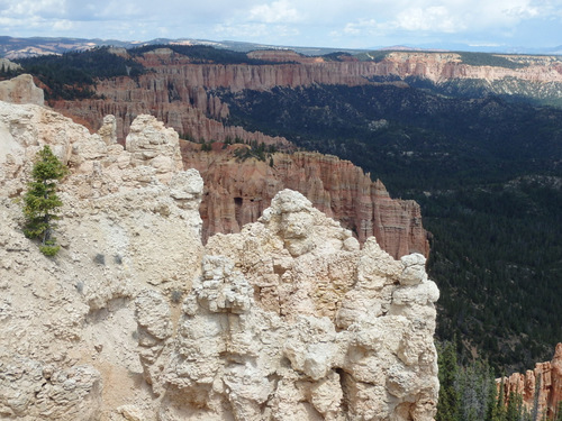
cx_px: 281
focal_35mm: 46
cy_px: 210
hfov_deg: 41.2
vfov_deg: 31.5
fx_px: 747
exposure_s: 1/640
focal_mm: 8.3
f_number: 4.9
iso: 125
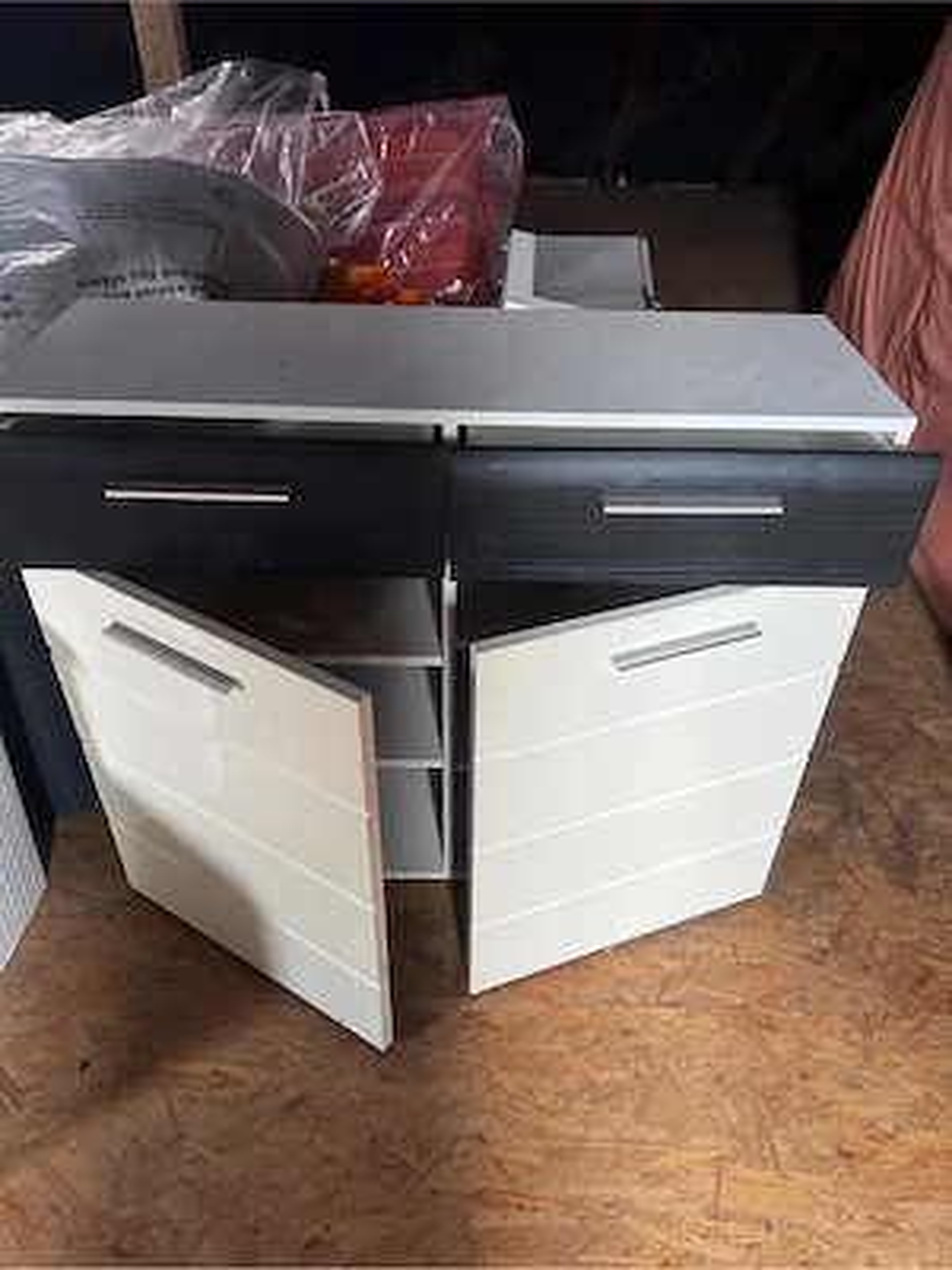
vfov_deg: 71.6
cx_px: 476
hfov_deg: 56.8
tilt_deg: -37.6
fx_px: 880
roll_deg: -0.9
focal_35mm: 24
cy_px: 635
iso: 500
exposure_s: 1/60
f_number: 1.78
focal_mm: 6.76
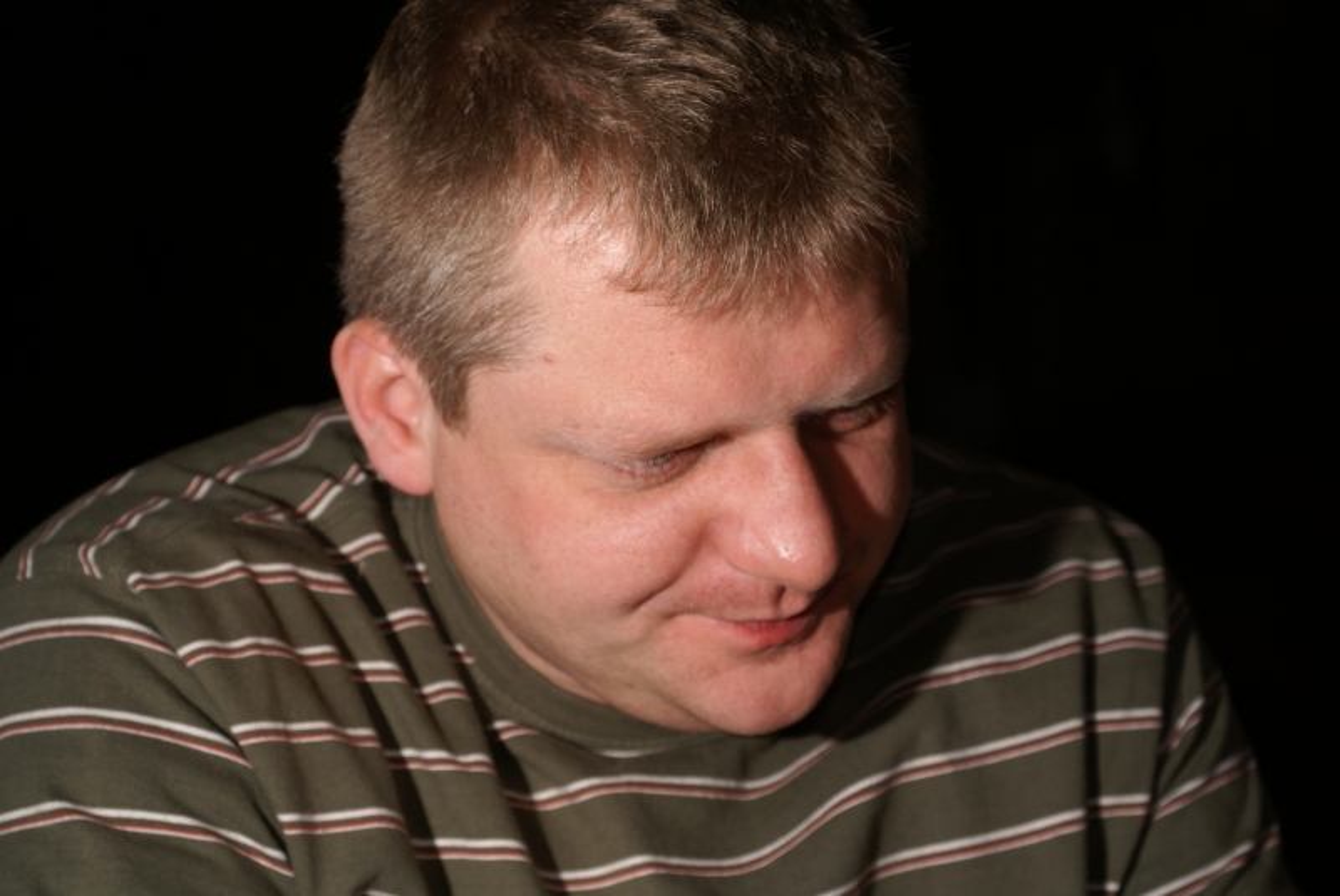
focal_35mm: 75
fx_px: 2794
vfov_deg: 18.2
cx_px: 670
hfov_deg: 27.0
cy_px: 448
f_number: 6.3
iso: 100
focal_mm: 50
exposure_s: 1/80
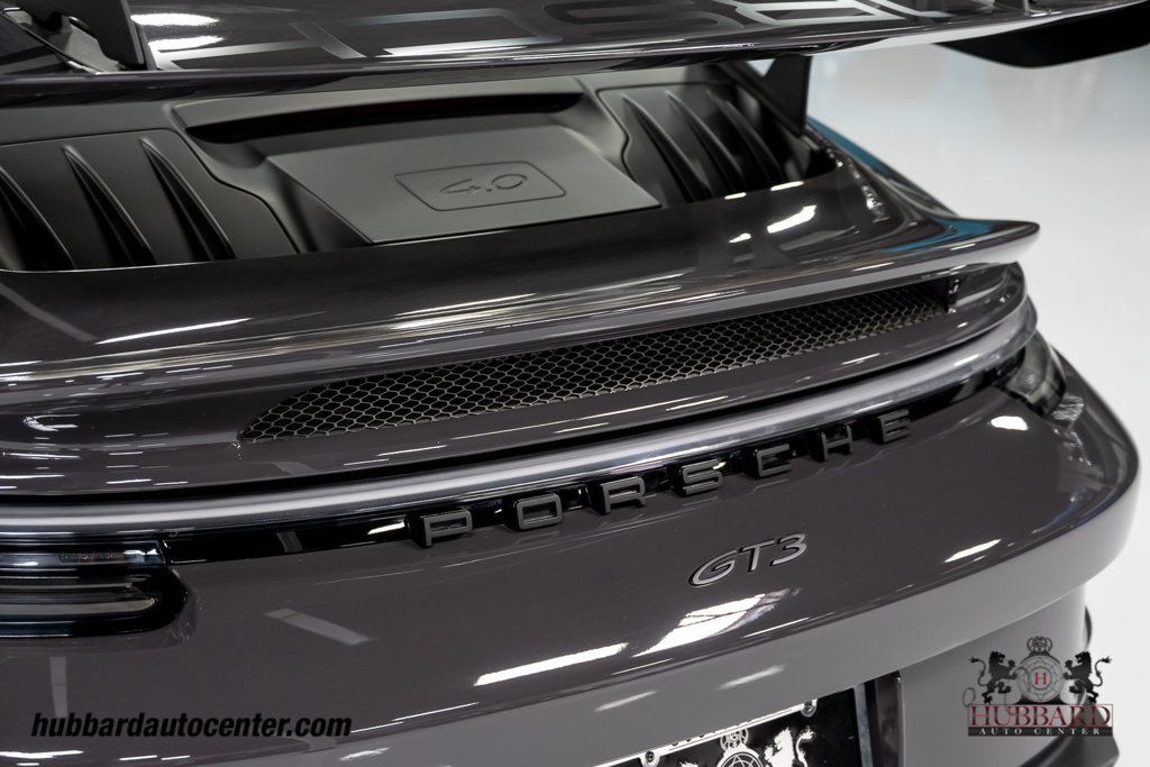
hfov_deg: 32.2
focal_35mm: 62
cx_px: 475
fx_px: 1987
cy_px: 450
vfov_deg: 21.8
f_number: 4
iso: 800
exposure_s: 1/60
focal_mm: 53
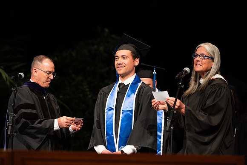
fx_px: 1371
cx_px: 124
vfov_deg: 6.9
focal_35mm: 200
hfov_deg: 10.3
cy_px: 82
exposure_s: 1/160
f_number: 2.8
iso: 1250
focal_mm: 200
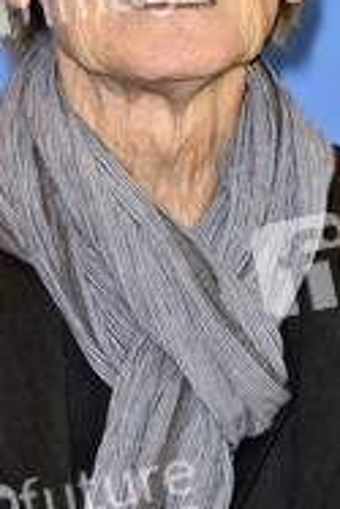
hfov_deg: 2.1
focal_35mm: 642
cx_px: 144
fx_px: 9078
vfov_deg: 3.2
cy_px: 117
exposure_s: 1/125
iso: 500
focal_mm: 300
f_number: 5.6
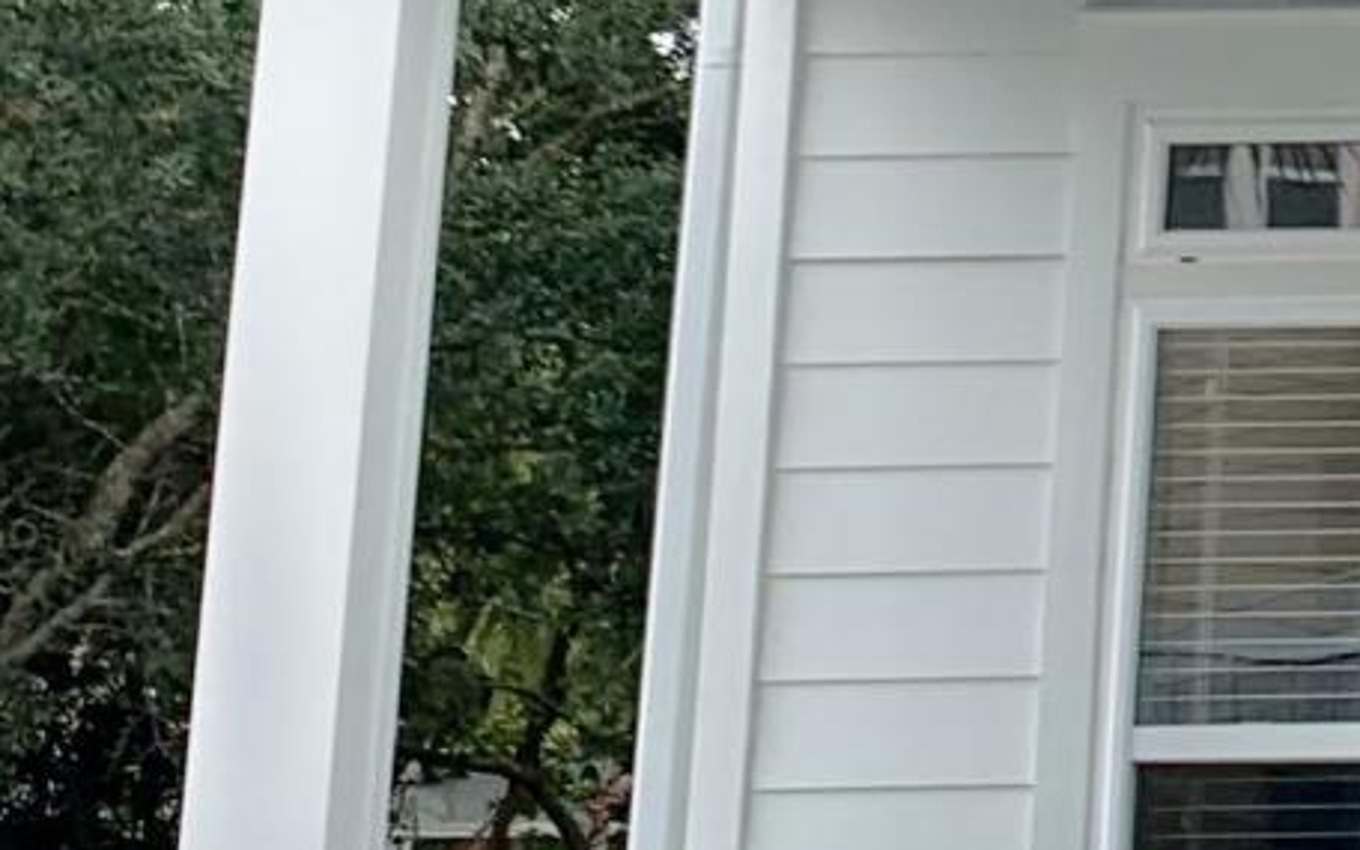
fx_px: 4781
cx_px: 2692
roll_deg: +0.8
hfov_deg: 13.8
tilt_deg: +13.6
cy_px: -301
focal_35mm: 129
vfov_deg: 9.9
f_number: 1.8
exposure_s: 1/1220
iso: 25
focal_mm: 4.25
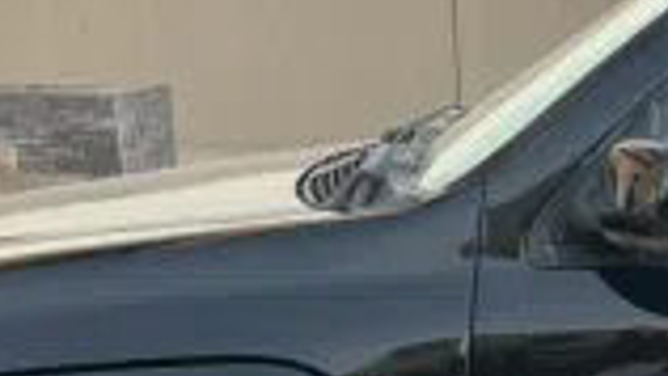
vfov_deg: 10.4
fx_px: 2038
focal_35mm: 115
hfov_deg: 15.8
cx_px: 1209
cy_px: 473
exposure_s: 1/121
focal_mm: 5.7
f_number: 1.5
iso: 125
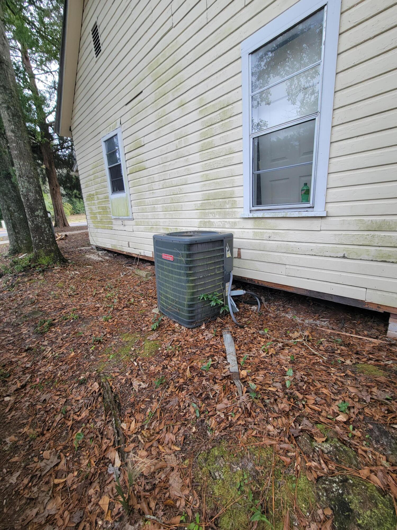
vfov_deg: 106.2
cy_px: 265
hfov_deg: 89.9
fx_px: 199
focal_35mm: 13
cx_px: 198
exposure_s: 1/132
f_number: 2.2
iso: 50
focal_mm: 2.2
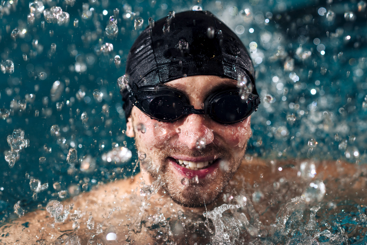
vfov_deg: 13.1
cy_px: 122
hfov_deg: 19.4
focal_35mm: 105
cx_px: 184
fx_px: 1071
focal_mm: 105
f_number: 3.5
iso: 200
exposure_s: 1/250
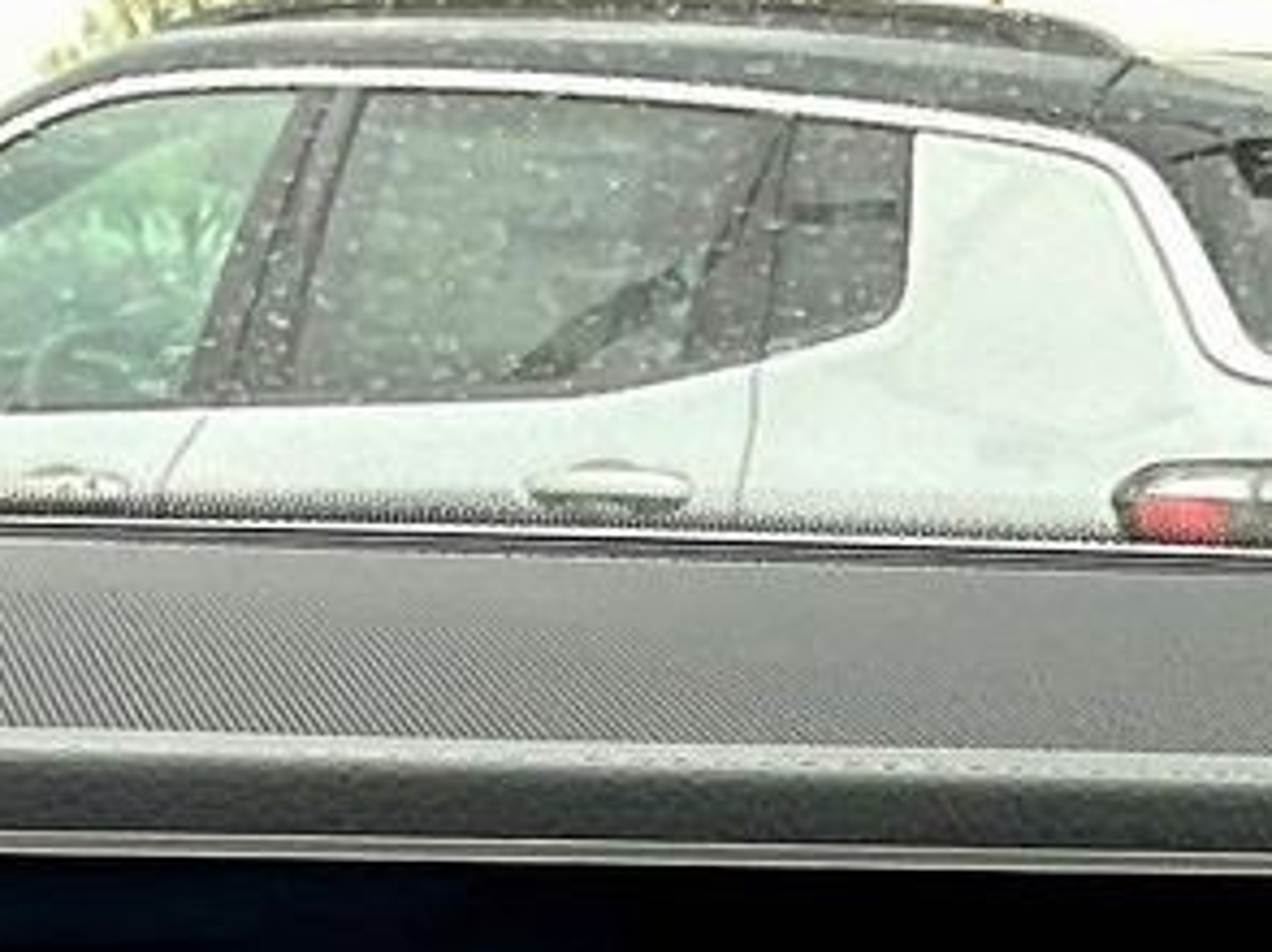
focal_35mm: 158
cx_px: 1436
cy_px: 2531
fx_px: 5801
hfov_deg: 12.3
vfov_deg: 8.3
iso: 32
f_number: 1.8
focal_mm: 3
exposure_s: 1/122
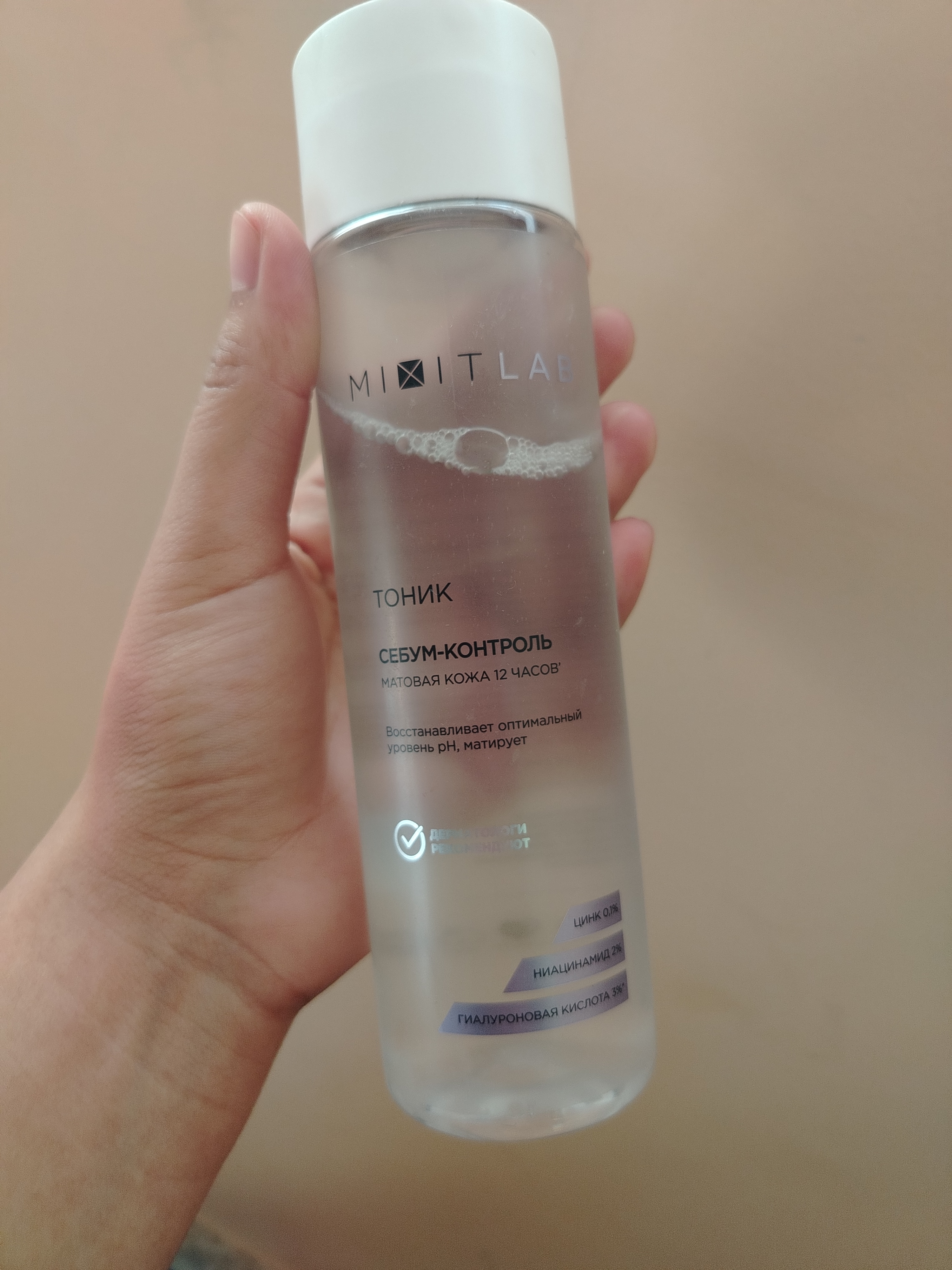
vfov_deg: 71.6
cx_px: 476
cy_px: 635
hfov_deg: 56.8
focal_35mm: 24
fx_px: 880
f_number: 1.75
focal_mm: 5.25
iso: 447
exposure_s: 1/50
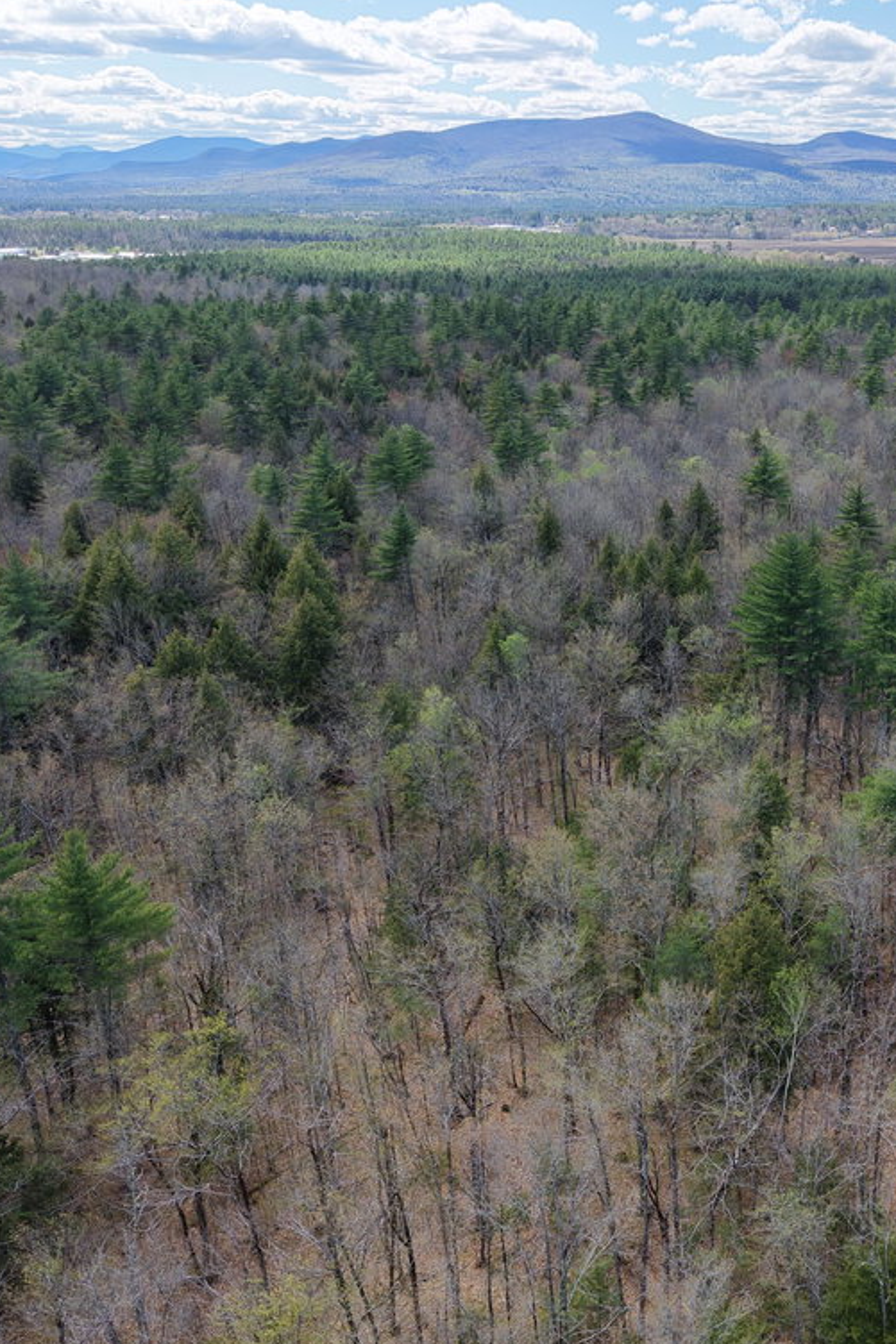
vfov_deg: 55.8
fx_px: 1270
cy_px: 668
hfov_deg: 37.7
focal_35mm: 34
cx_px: 694
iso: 100
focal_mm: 8.67
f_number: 1.8
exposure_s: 1/800
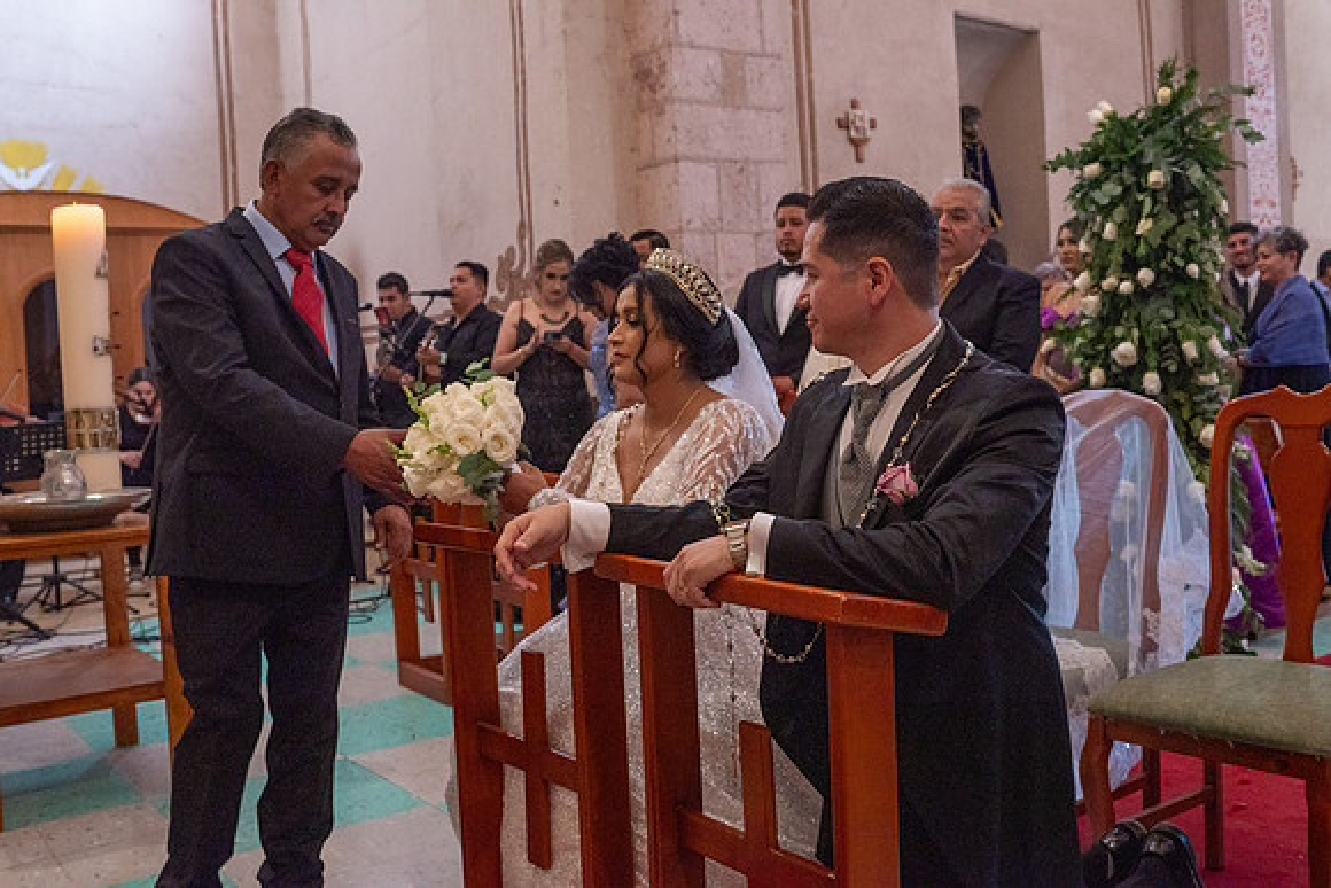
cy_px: 444
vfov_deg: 37.9
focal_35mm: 35
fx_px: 1294
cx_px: 666
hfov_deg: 54.4
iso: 2500
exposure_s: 1/100
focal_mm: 35
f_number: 5
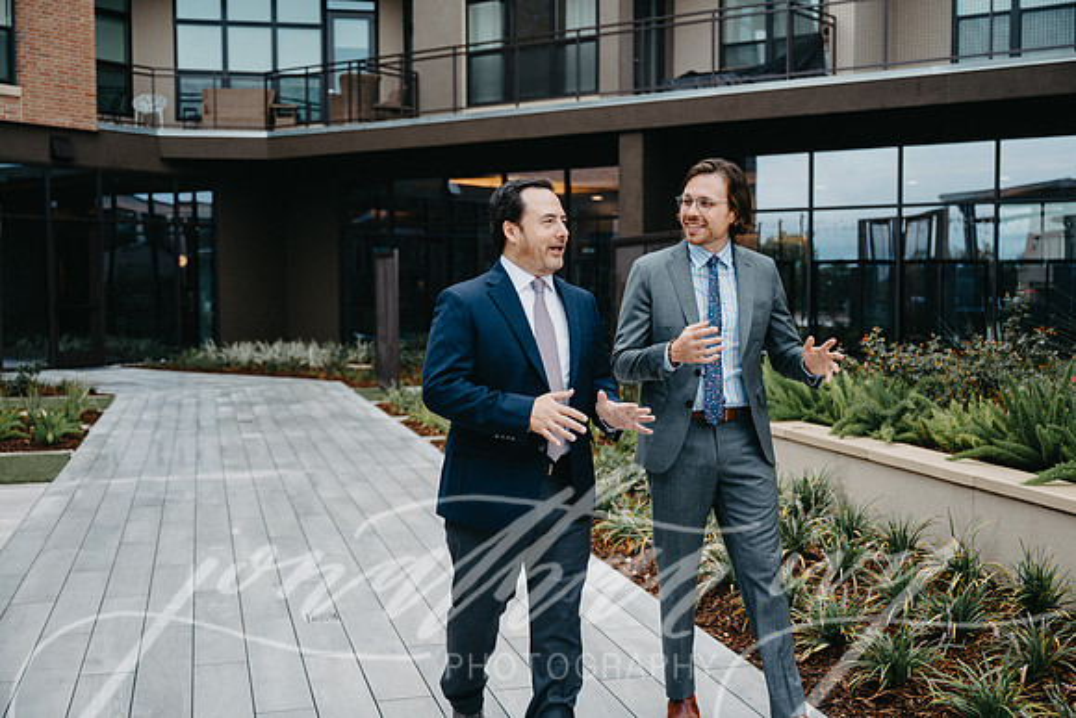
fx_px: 1196
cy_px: 359
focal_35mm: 40
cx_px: 538
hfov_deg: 48.4
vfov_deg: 33.4
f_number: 2.8
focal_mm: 40
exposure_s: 1/320
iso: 100
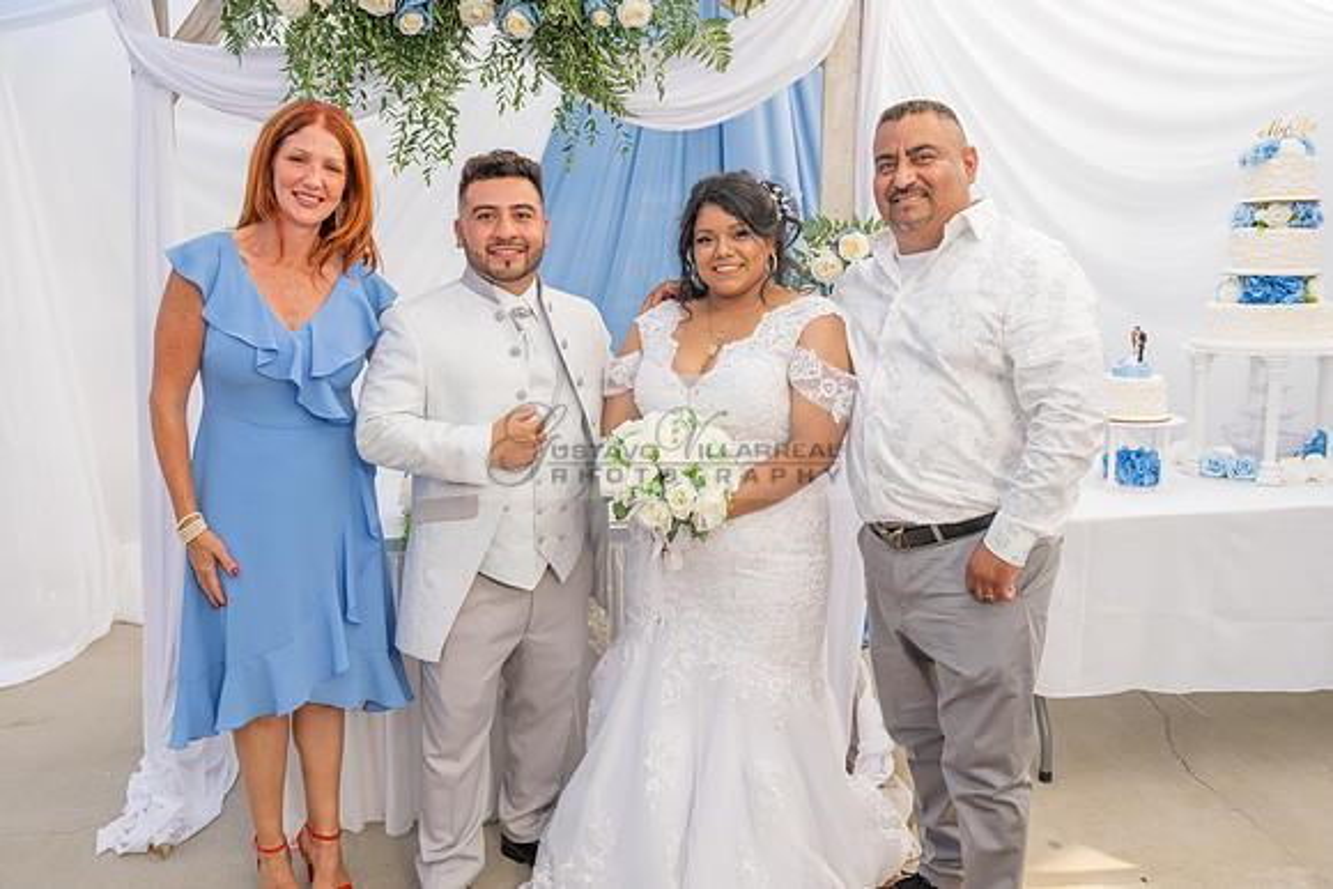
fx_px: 1148
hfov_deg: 60.3
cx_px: 666
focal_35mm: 31
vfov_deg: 42.3
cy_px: 444
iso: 200
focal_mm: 31
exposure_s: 1/125
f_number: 5.6
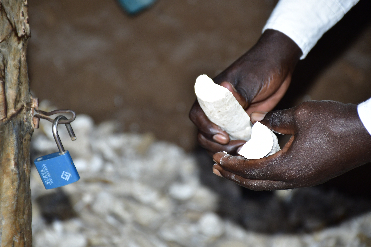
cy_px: 124
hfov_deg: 11.8
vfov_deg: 7.9
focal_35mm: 174
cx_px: 186
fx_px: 1793
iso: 640
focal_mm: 116
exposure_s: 1/100
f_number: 5.6
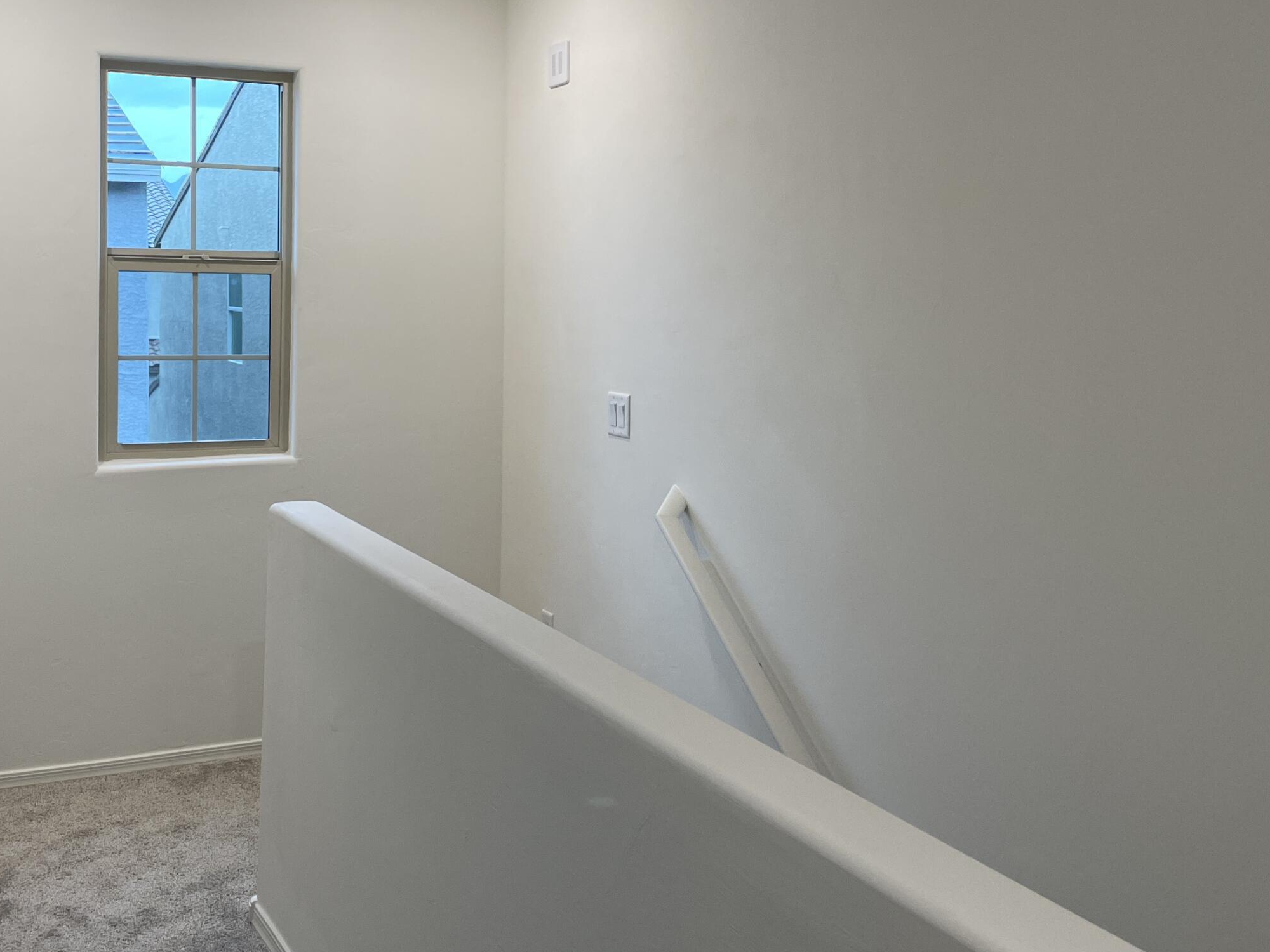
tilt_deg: -2.7
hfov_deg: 47.6
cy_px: 383
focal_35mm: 39
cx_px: 509
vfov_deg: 36.7
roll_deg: -1.2
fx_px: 1431
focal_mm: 4.2
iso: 100
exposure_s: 1/120
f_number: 1.6
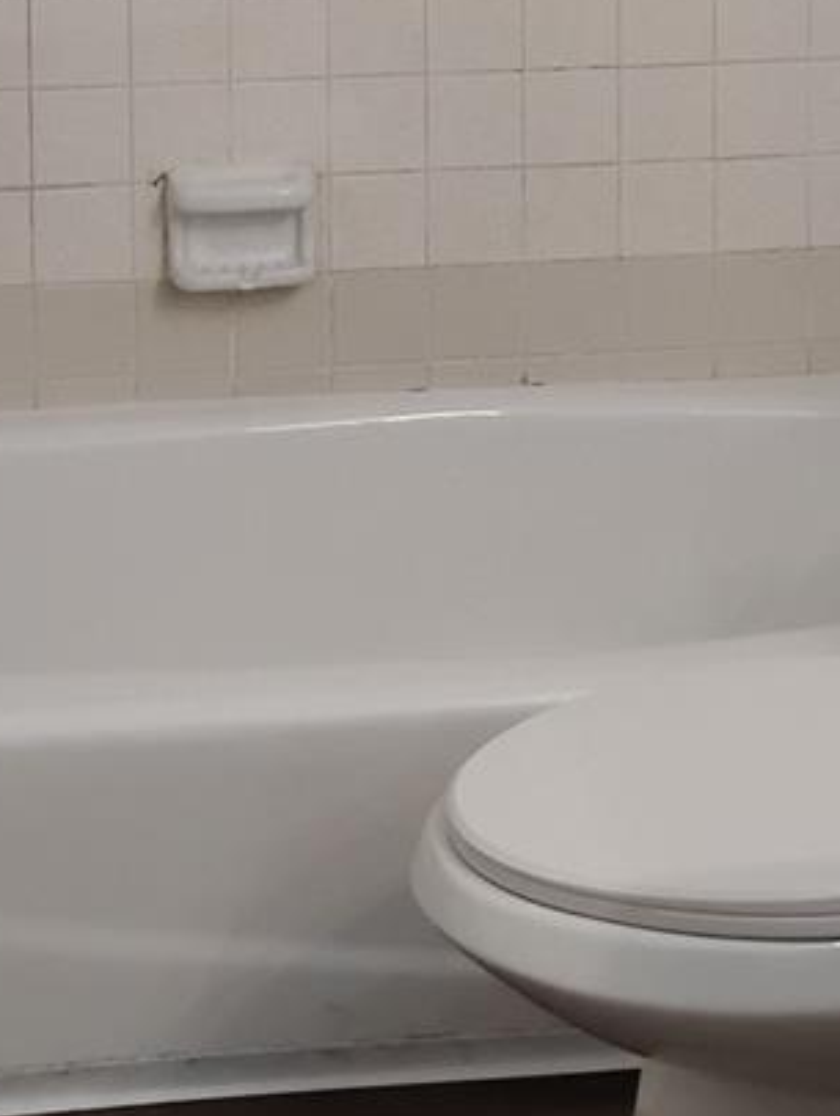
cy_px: -262
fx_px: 2678
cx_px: 321
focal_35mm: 83
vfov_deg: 21.6
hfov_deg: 17.8
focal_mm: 4.26
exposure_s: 1/120
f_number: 1.8
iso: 1091
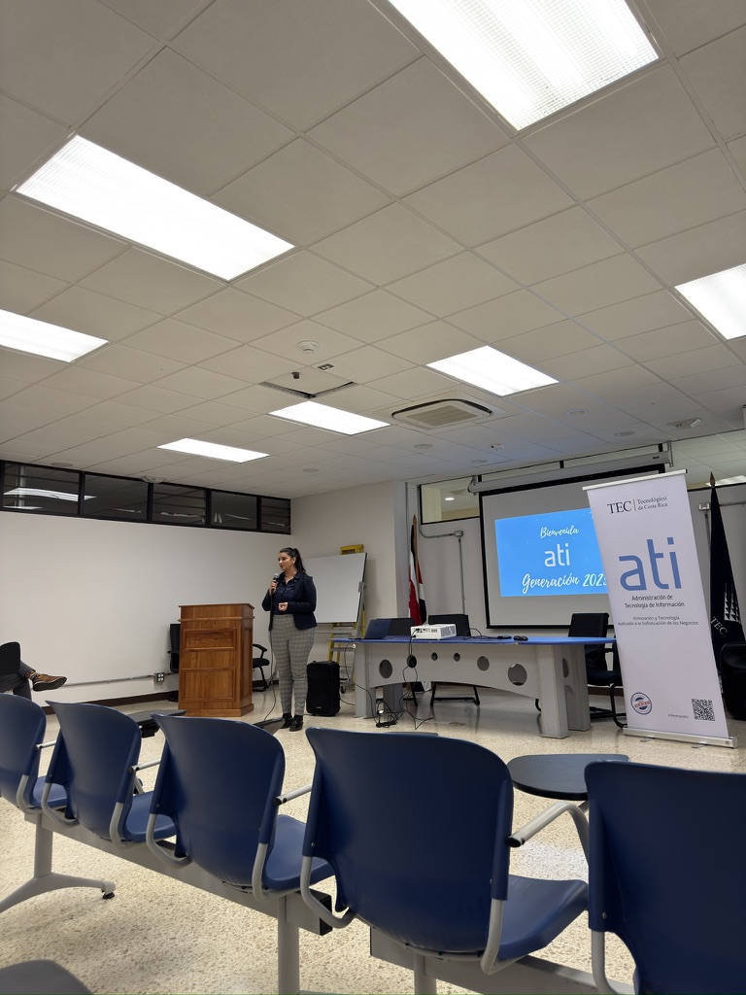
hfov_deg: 56.8
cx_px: 373
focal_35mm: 24
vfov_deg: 71.6
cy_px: 498
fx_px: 690
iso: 125
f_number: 1.78
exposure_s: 1/120
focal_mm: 6.76
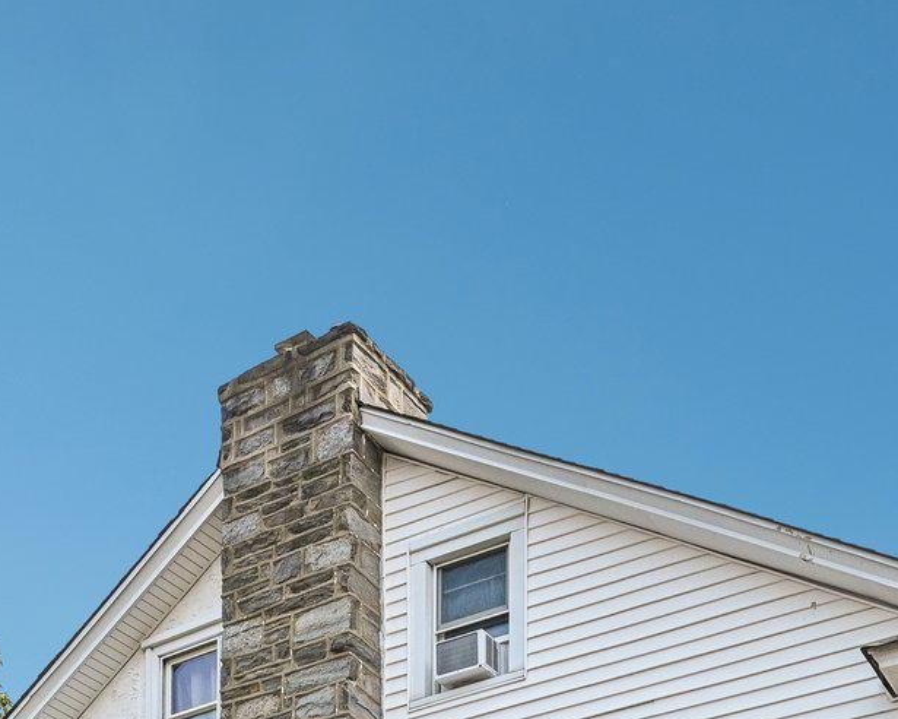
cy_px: 996
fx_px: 1329
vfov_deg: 25.1
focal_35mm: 50
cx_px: 574
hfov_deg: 37.1
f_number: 8
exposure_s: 1/1600
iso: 800
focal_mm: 16
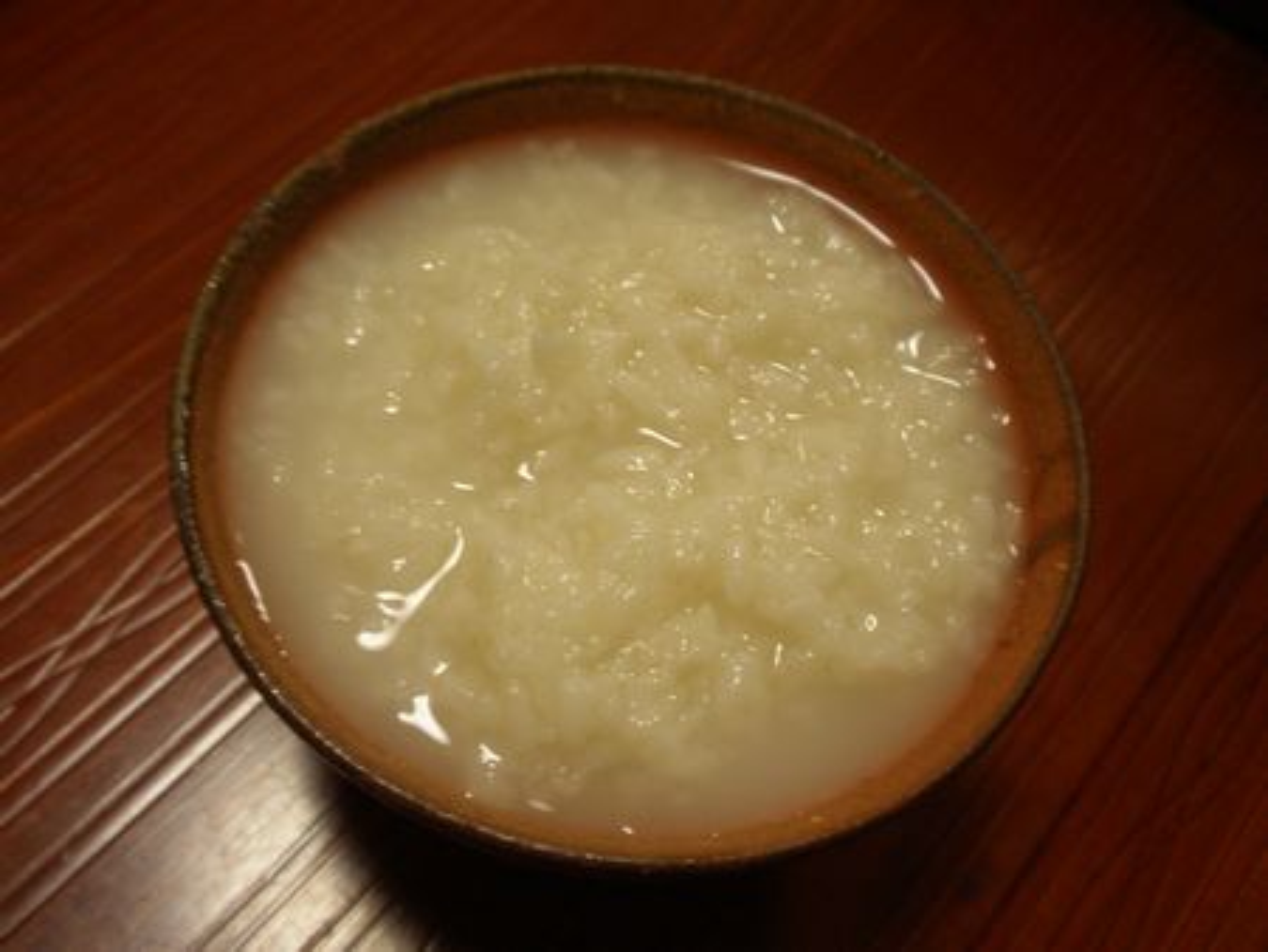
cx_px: 634
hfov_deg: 50.1
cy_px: 476
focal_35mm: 37
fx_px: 1356
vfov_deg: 38.7
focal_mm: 6.6
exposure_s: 1/13
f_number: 3.5
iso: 100
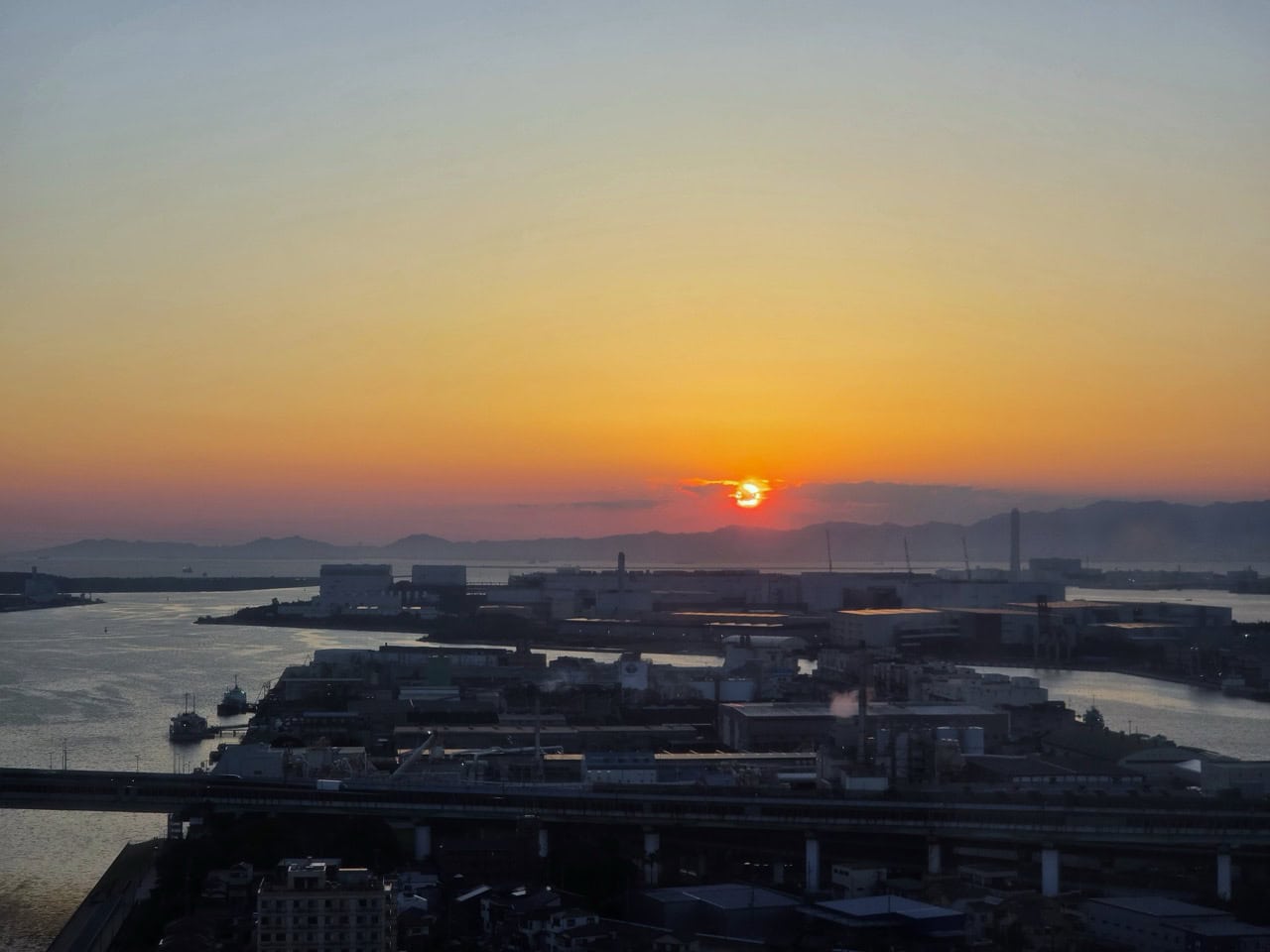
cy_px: 476
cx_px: 635
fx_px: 2531
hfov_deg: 28.2
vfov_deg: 21.3
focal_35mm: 69
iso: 25
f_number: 2.4
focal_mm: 7
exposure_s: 1/297
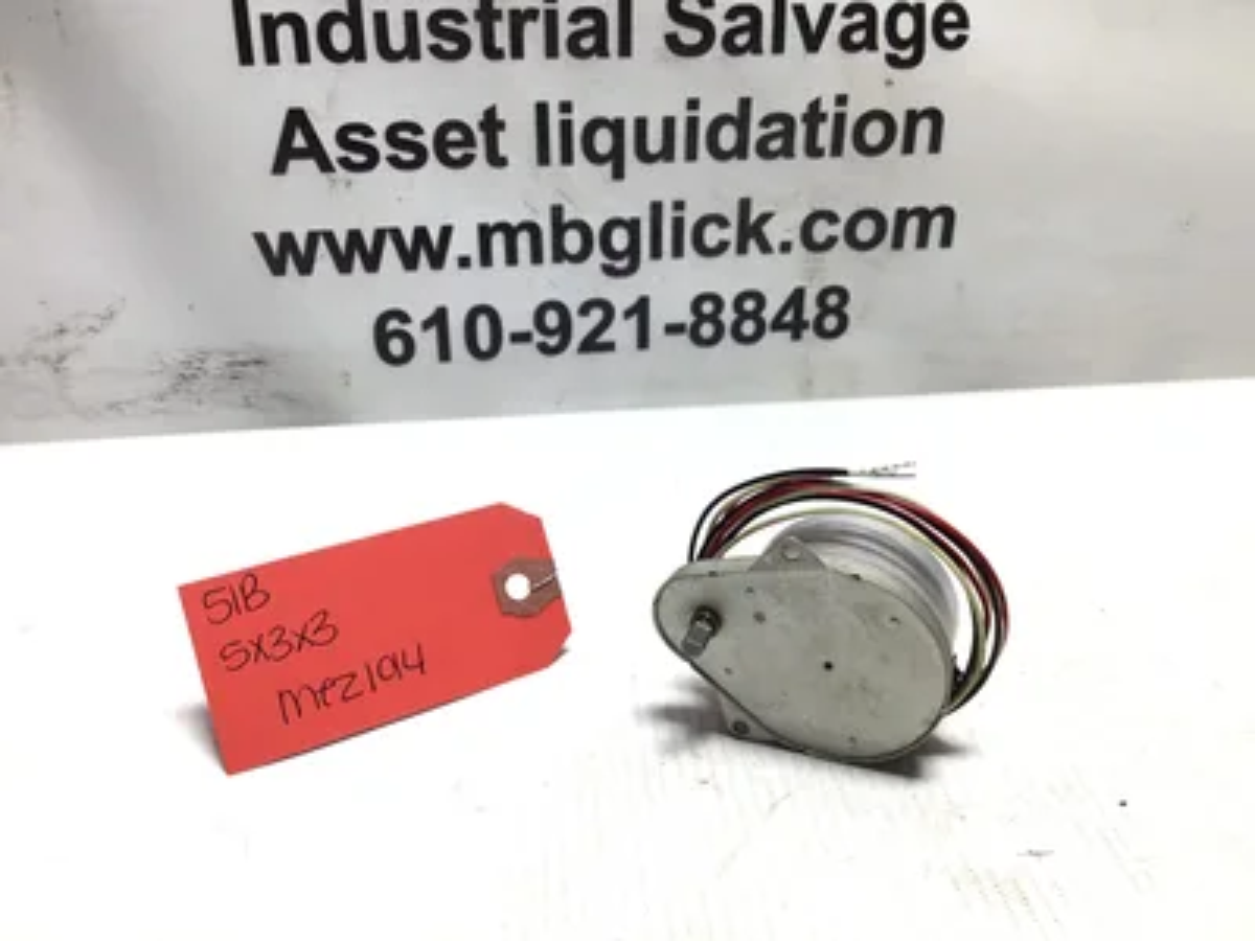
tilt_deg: -22.6
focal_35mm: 31
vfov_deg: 45.4
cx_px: 628
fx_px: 1124
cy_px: 470
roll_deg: +0.0
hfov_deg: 58.4
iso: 32
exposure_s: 1/120
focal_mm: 3.3
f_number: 2.4
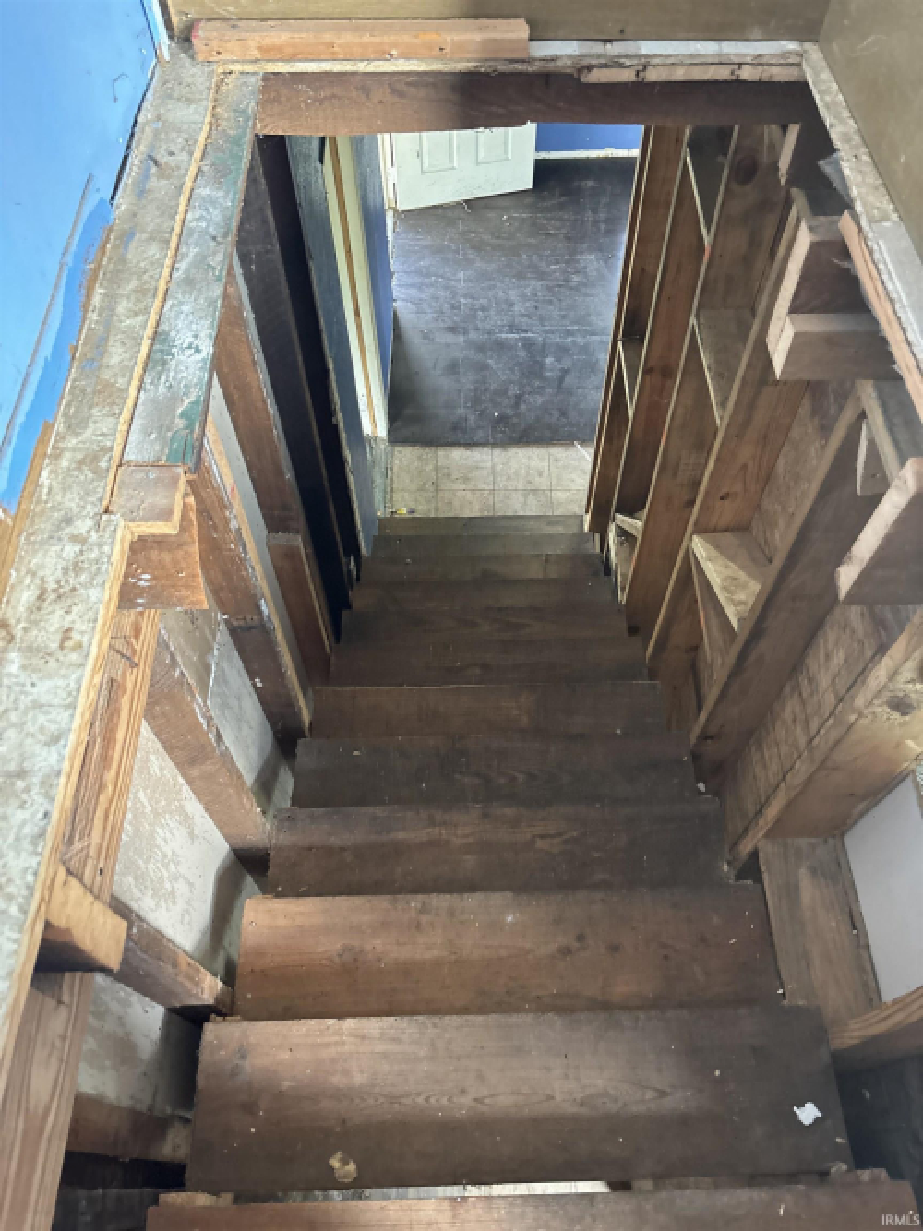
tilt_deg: -58.4
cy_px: 616
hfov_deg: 53.0
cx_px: 462
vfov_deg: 67.3
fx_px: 925
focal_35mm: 26
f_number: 1.6
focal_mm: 5.96
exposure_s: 1/58
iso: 500
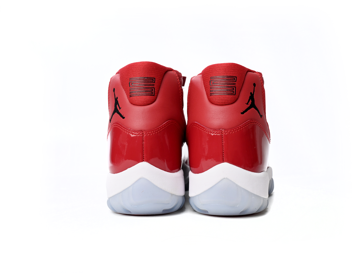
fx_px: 395
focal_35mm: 38
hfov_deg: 49.5
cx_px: 191
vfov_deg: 38.1
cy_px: 137
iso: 800
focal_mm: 34.5
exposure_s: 1/100
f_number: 10
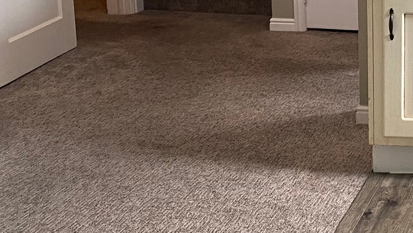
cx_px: 588
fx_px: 964
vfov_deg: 13.6
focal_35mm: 88
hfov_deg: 21.1
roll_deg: -2.0
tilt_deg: -12.3
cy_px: 16
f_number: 1.8
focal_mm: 4.25
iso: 80
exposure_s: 1/60
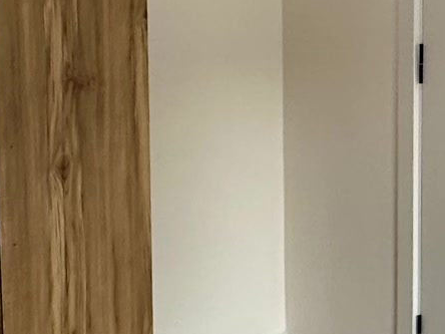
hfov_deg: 20.8
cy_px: 63
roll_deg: +0.5
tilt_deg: -7.8
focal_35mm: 93
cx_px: 378
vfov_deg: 15.8
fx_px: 1196
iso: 50
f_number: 2.2
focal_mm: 2.22
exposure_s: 1/99
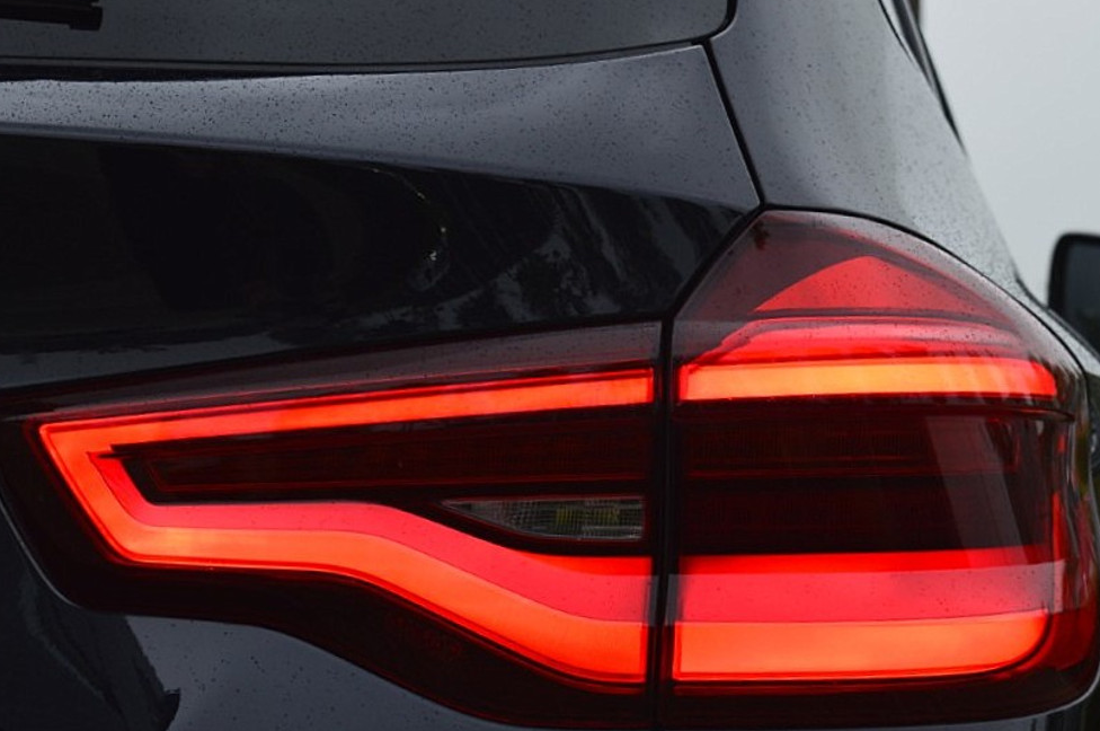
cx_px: 662
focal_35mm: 99
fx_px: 3021
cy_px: 390
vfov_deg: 13.8
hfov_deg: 20.6
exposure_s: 1/125
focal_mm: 46
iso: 400
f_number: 9
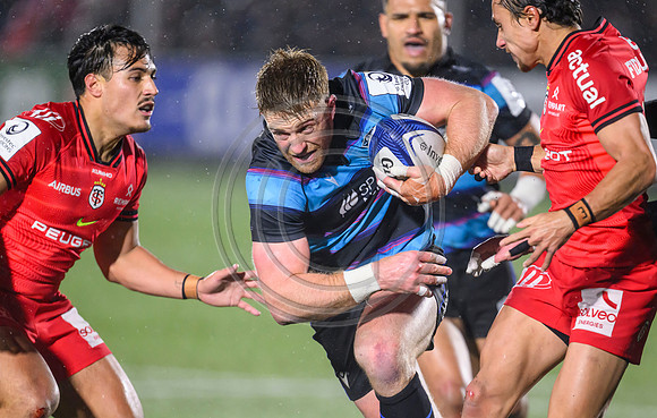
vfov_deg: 2.7
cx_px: 394
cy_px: 262
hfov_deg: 4.3
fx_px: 8744
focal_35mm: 486
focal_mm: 400
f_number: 3.2
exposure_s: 1/2000
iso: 5000
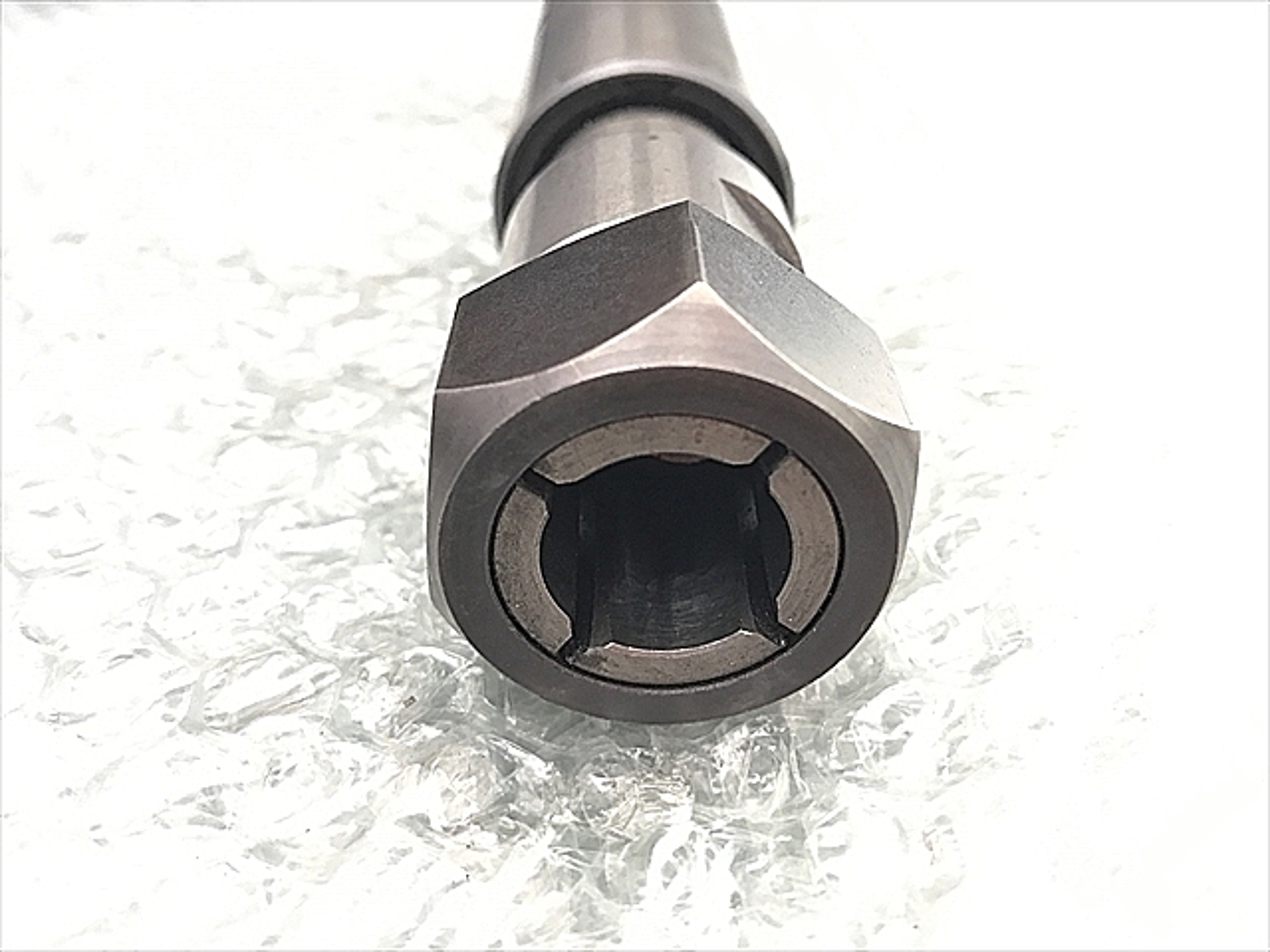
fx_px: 1027
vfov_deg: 49.7
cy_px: 476
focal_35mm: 28
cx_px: 635
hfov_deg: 63.4
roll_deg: +1.6
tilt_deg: -34.3
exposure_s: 1/17
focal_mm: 3.99
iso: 50
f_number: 1.8
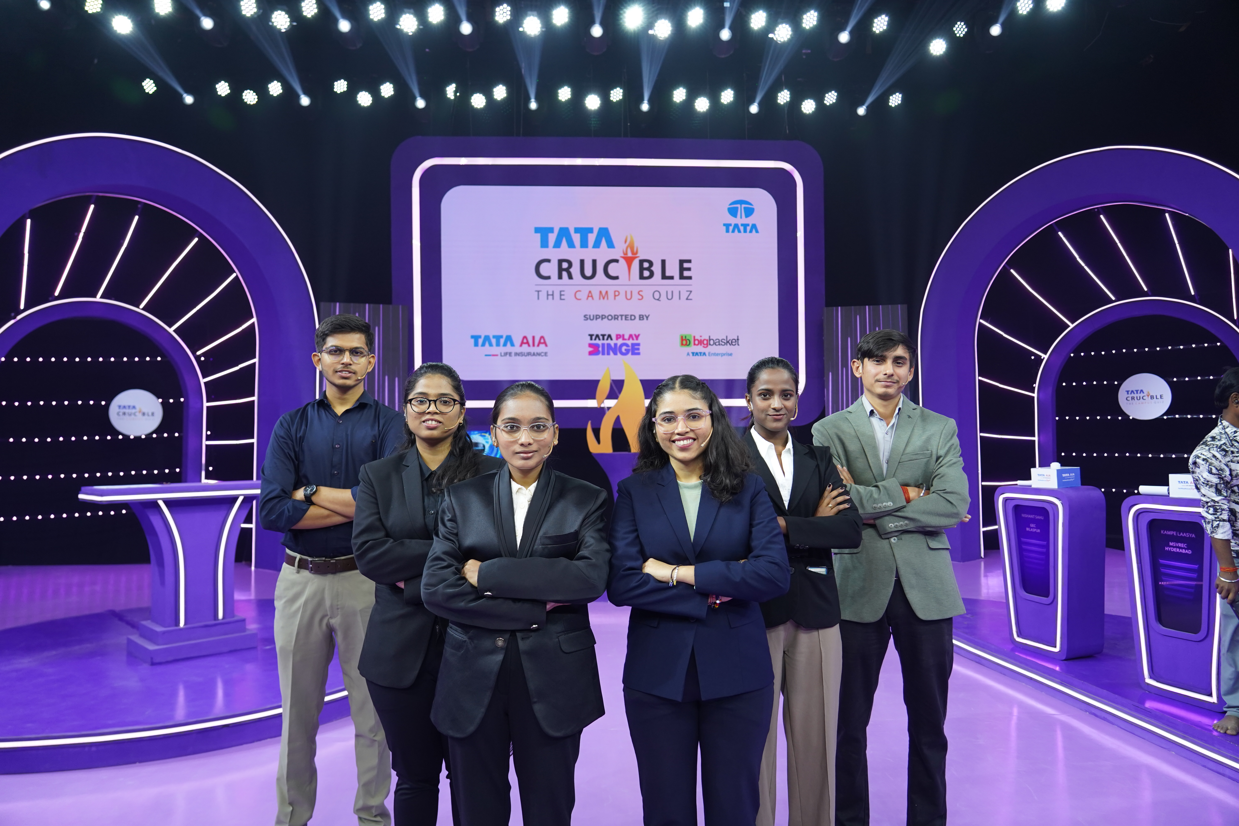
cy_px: 413
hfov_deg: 73.7
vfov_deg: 53.1
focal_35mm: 24
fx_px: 826
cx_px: 620
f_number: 4
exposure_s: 1/125
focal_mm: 24
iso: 1250
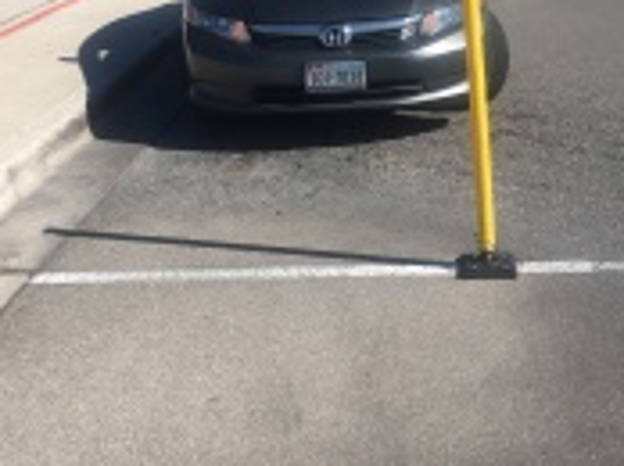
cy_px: 36
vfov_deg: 23.3
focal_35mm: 61
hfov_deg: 31.6
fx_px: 1098
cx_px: 373
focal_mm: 4.15
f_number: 2.2
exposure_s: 1/1789
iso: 25
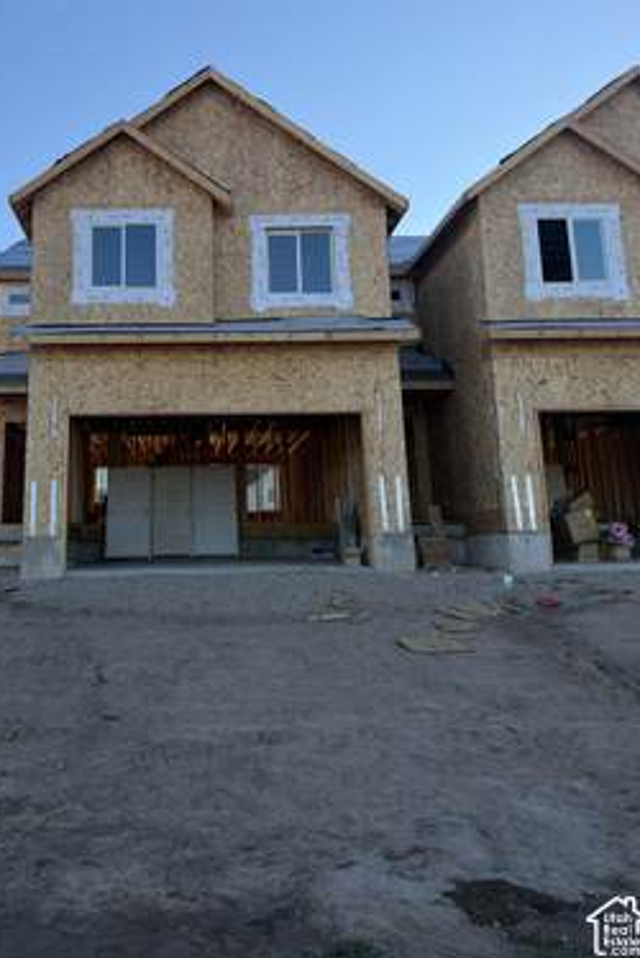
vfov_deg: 57.9
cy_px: 359
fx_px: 852
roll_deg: +1.3
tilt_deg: +12.9
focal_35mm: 32
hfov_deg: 40.5
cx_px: 200
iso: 64
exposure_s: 1/1795
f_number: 1.8
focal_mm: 6.93
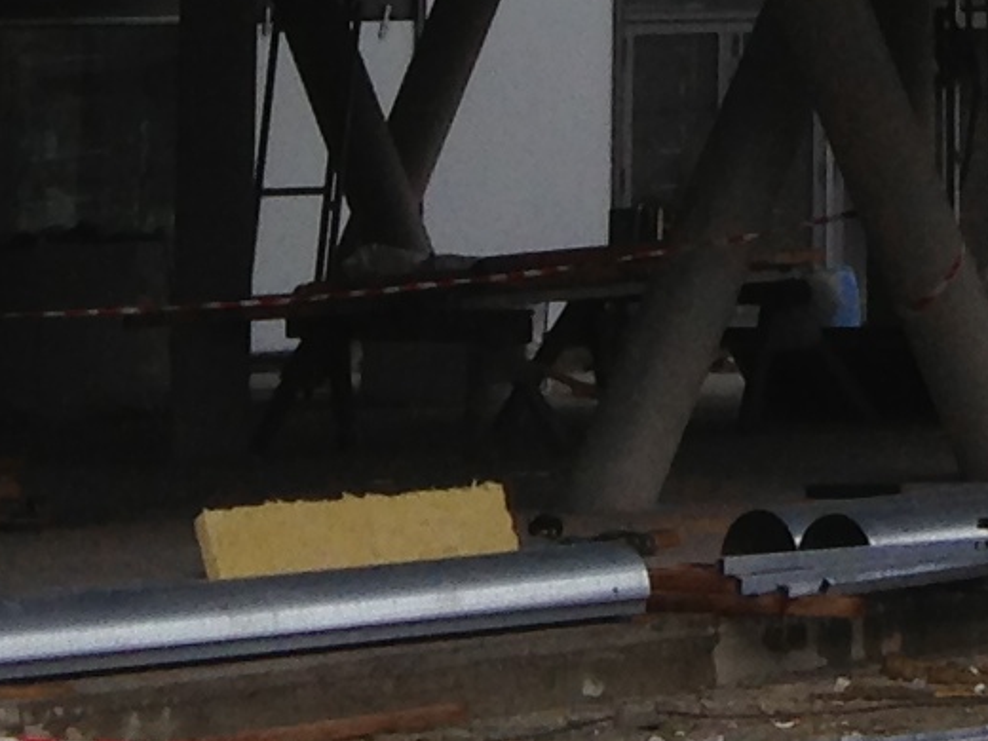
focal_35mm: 207
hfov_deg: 9.3
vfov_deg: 6.8
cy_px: -1032
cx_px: 1514
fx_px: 5908
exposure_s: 1/1085
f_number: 2.4
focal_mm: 4.13
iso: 50
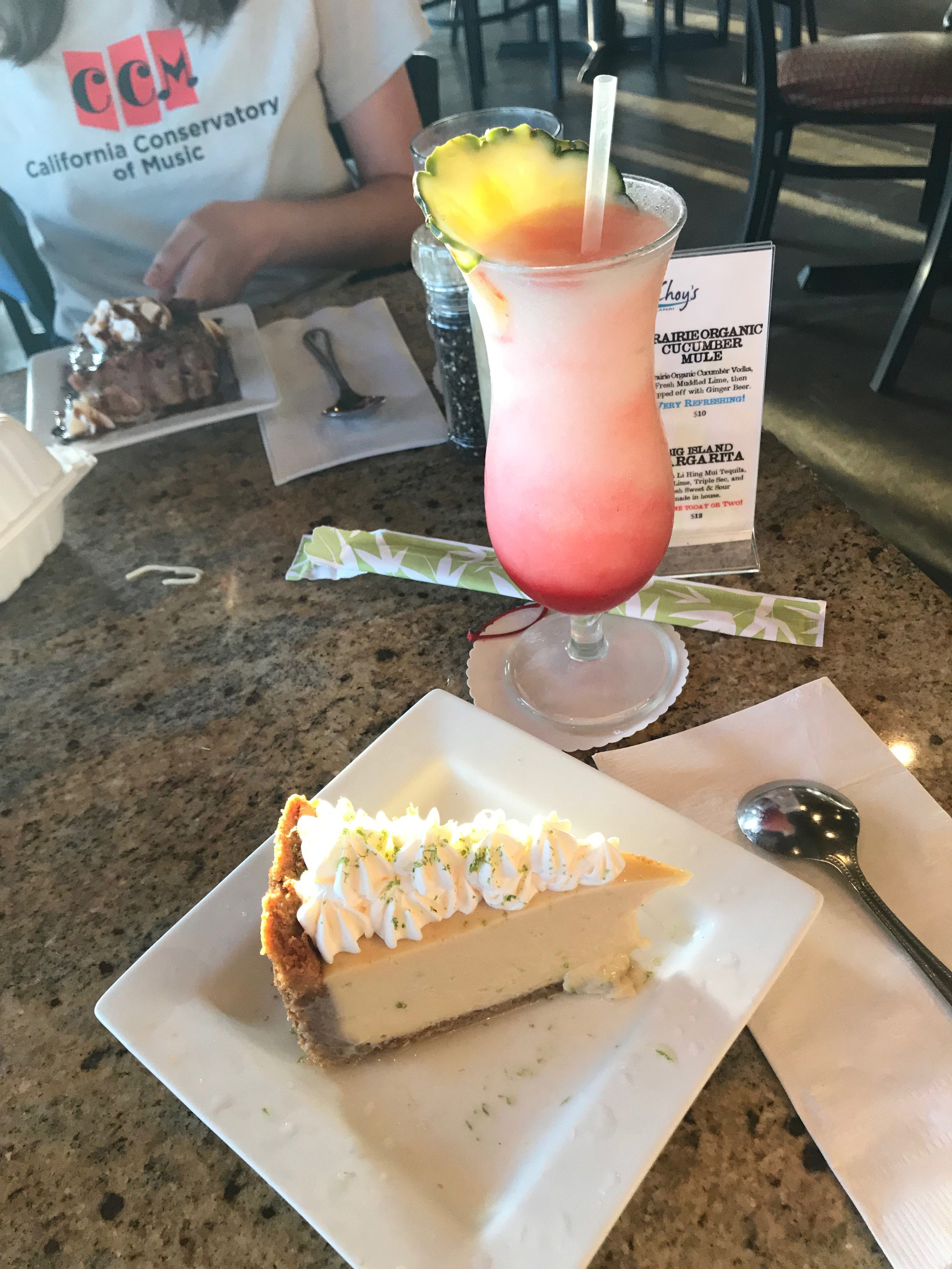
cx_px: 476
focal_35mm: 28
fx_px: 1027
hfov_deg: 49.7
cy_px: 634
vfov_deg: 63.4
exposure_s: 1/30
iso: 25
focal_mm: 3.99
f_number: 1.8
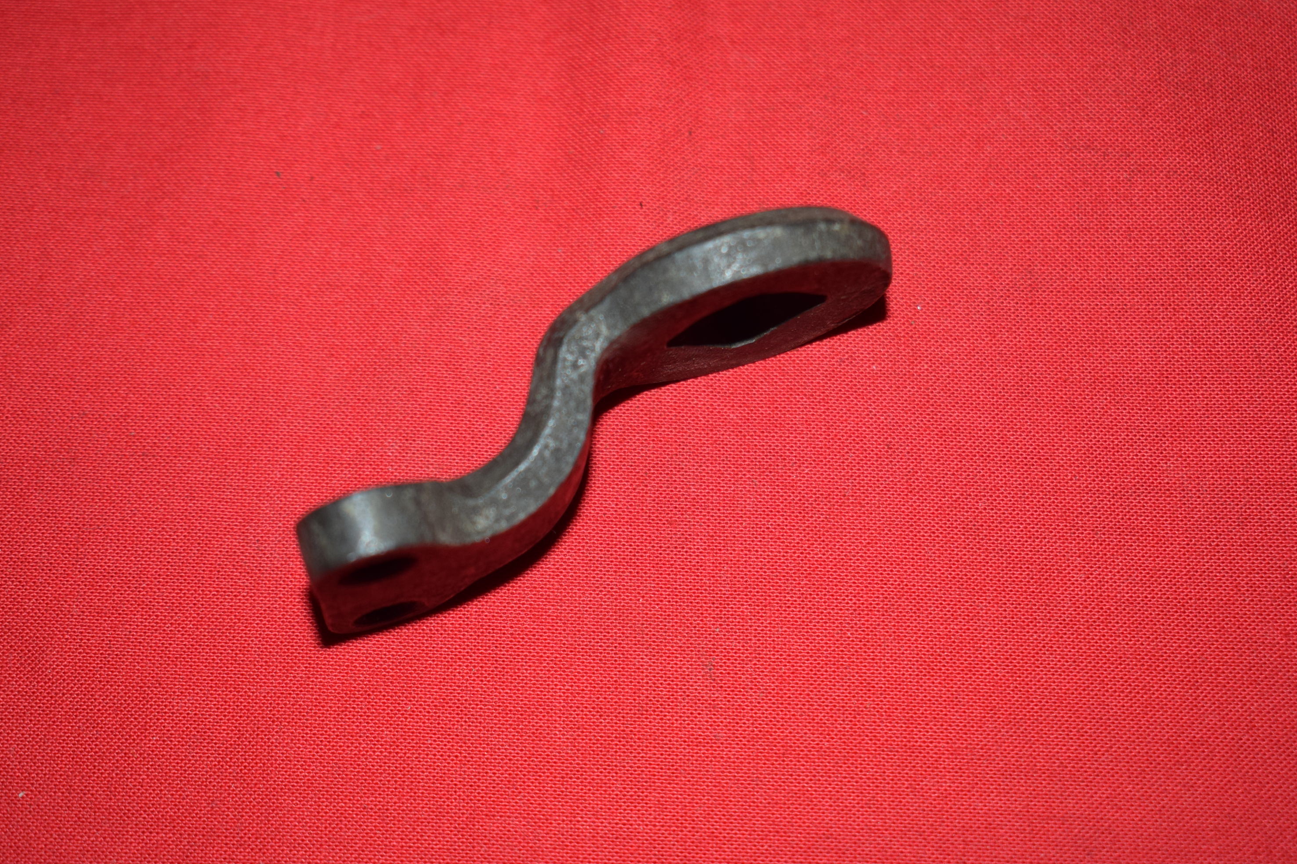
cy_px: 439
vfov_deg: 21.2
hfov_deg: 31.4
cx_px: 644
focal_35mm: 64
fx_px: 2305
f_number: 5
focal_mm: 42
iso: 400
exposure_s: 1/200
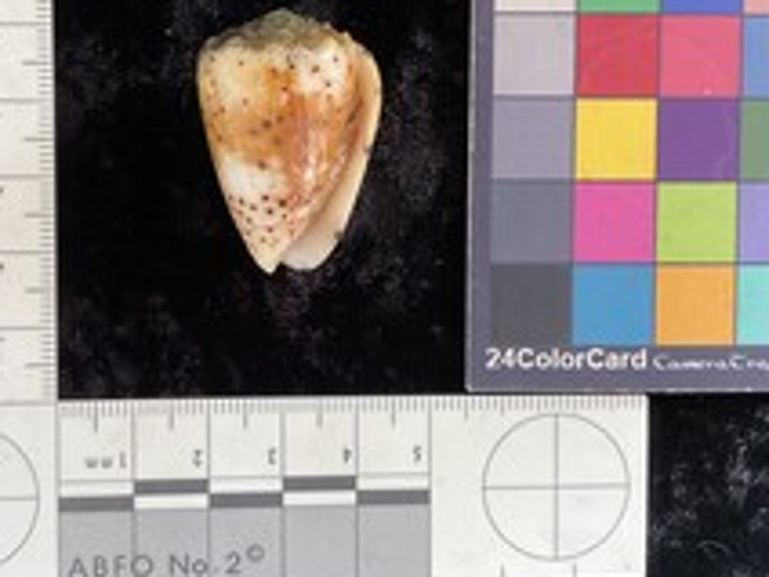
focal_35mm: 48
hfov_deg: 39.5
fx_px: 1066
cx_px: 312
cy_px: 194
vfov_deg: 30.1
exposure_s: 1/60
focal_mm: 3
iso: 125
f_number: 1.8
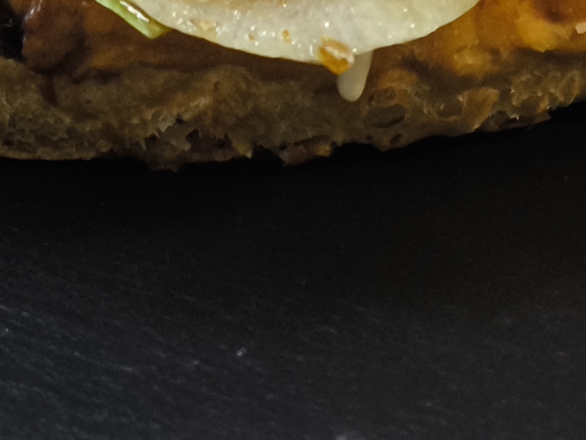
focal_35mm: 230
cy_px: -240
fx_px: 3895
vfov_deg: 6.4
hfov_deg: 8.6
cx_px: 233
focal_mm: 7.1
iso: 640
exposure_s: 1/50
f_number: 1.9
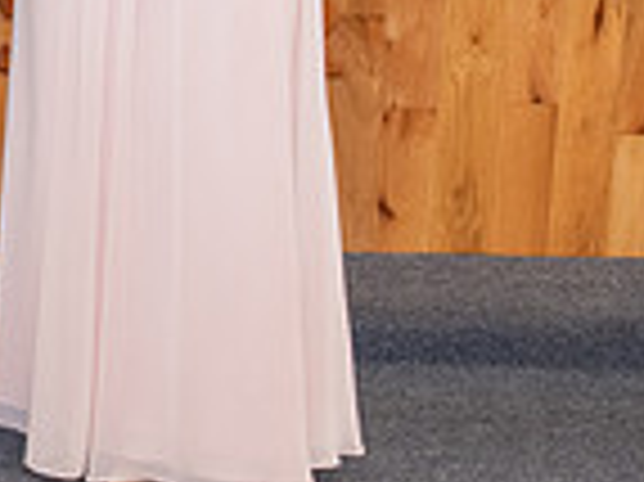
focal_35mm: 113
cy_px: -124
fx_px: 2101
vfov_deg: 12.7
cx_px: -369
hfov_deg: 15.8
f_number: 3.5
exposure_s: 1/160
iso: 1000
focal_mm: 29
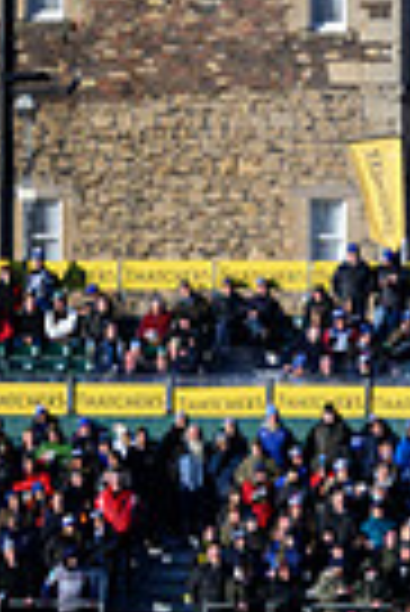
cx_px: 1289
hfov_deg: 2.8
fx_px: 8366
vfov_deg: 4.2
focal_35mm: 491
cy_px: 353
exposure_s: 1/10000
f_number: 3.2
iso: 1000
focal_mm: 115
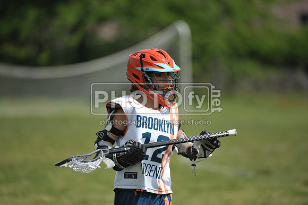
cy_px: 102
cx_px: 154
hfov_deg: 5.2
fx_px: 3420
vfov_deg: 3.4
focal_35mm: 400
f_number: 4
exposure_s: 1/4000
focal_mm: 400
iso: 640
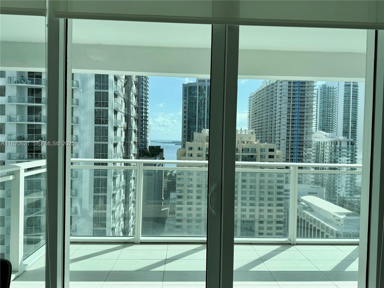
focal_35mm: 24
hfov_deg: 71.6
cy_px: 144
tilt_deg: -1.6
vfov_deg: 56.8
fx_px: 266
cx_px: 192
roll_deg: -1.2
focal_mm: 6.76
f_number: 1.78
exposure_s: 1/3425
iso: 80
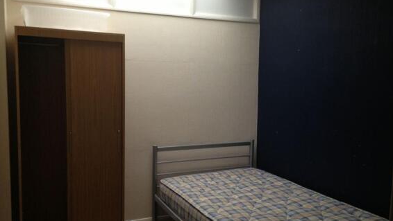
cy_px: 115
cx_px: 191
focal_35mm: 37
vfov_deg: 32.0
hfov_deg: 54.0
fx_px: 386
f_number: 2.4
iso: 125
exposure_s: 1/20
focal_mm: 4.13
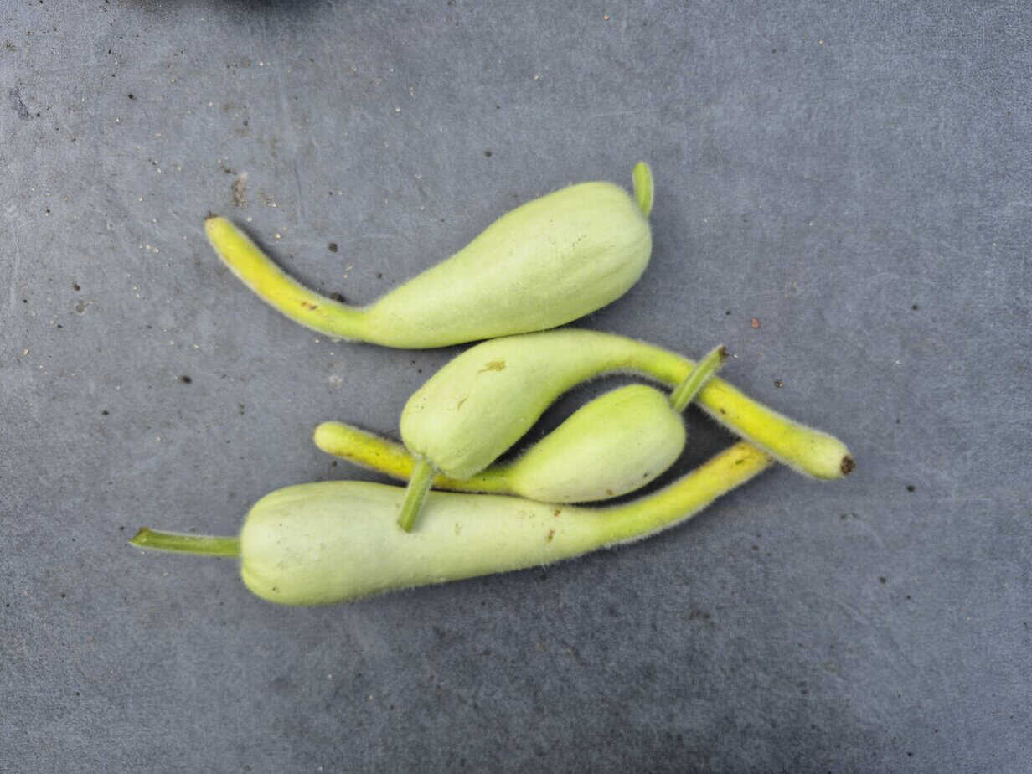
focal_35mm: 23
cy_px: 387
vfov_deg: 58.9
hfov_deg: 73.9
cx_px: 516
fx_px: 686
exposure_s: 1/874
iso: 25
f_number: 1.8
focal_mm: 5.4
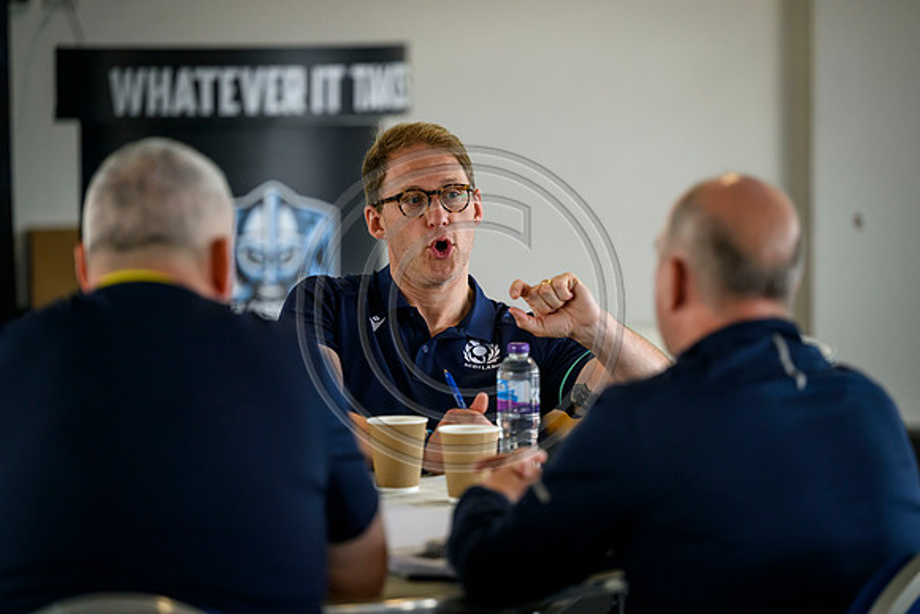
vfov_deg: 9.2
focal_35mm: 150
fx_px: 3834
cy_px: 307
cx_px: 460
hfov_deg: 13.7
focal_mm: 150
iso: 2500
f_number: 2.8
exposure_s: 1/800
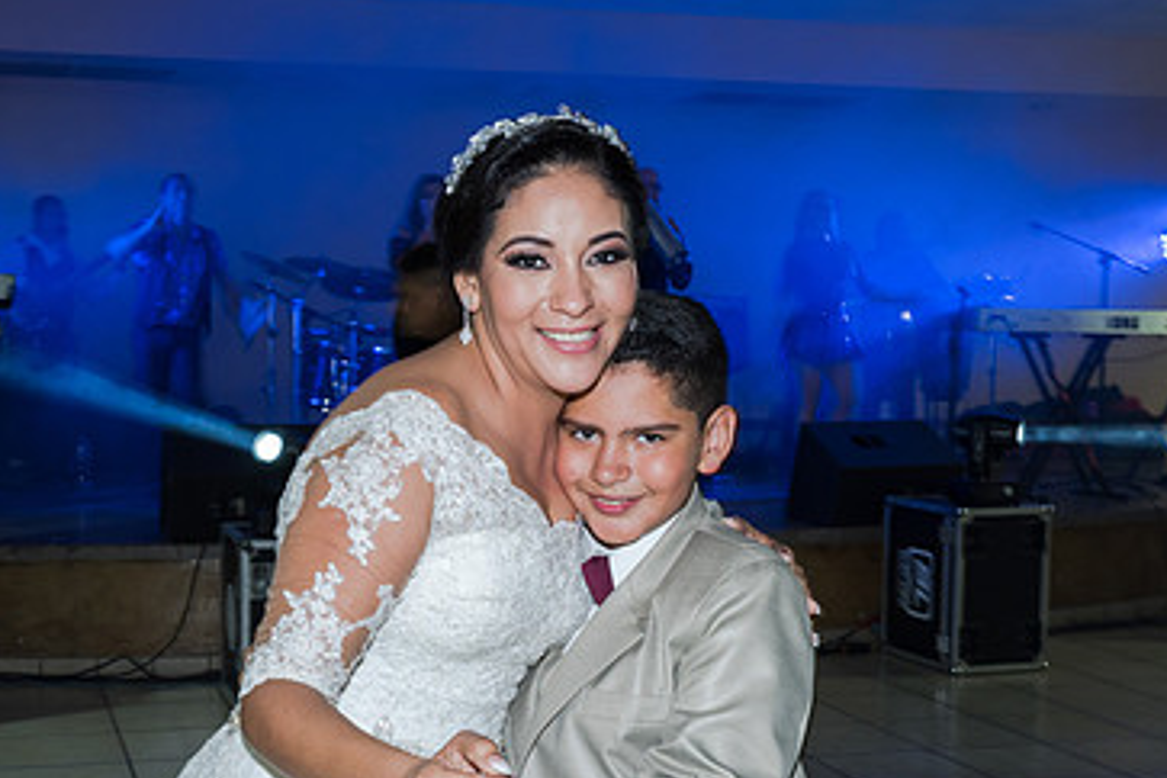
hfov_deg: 35.4
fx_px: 1815
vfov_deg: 24.1
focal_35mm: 56
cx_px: 415
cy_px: 487
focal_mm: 35
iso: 640
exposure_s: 1/15
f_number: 5.6
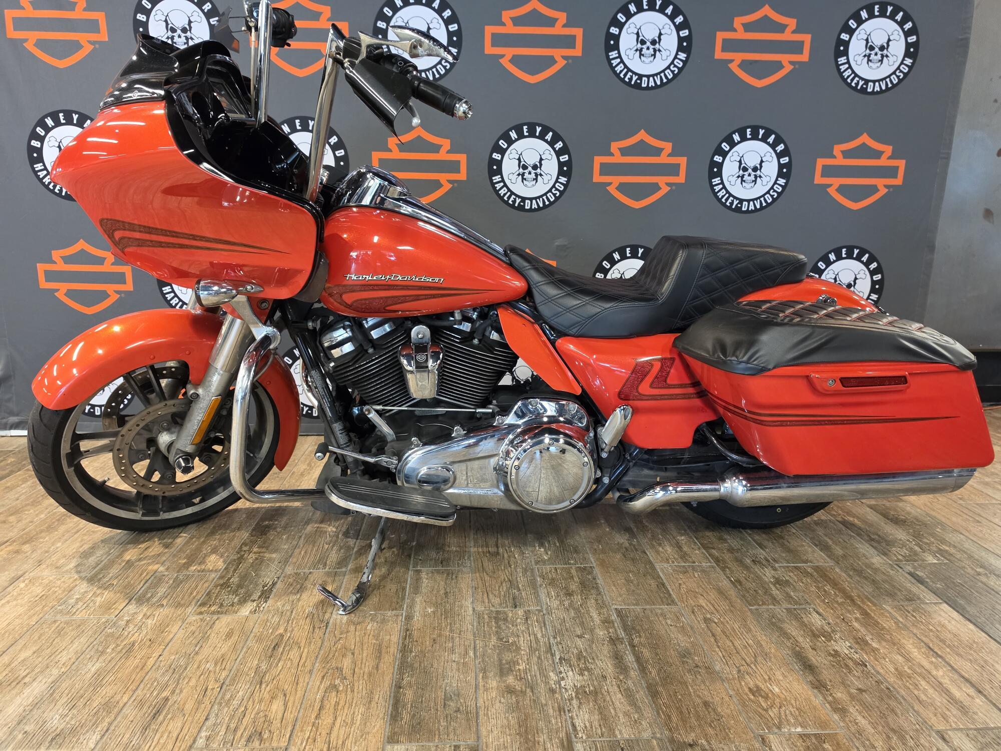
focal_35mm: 23
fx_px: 665
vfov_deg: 58.9
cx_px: 500
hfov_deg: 73.9
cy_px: 376
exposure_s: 1/120
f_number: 1.4
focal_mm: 6.5
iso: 640
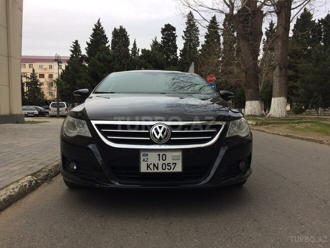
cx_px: 165
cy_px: 124
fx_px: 276
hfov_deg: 61.7
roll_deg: -0.5
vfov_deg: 48.2
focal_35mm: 29
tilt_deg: -4.7
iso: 32
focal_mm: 4.15
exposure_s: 1/672
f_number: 2.2
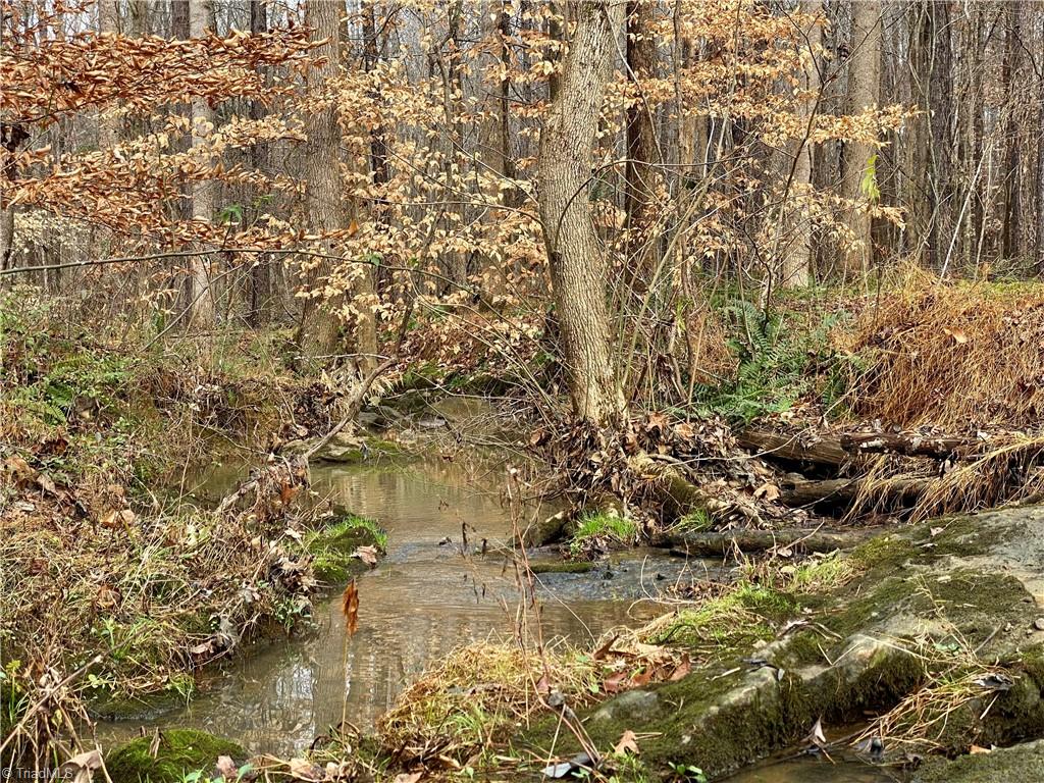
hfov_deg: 36.8
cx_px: 522
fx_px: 1568
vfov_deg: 28.0
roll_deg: +1.2
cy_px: 392
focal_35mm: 52
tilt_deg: -2.3
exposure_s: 1/149
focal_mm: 6
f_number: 2
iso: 20
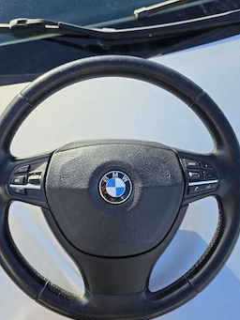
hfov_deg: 51.3
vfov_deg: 65.3
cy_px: 157
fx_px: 249
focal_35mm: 27
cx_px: 110
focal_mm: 6.5
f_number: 1.4
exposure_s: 1/3333
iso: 64
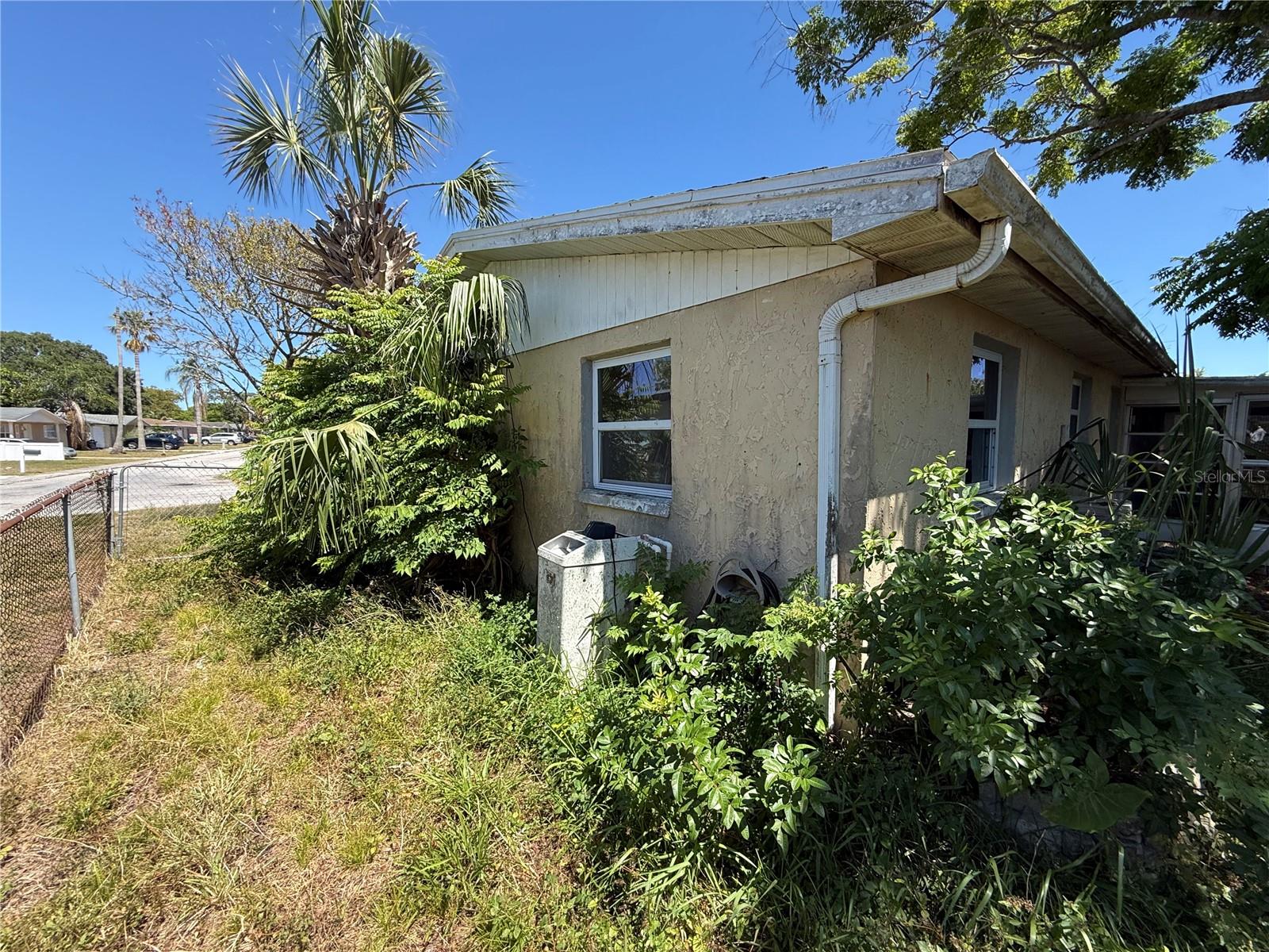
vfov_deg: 85.7
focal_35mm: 14
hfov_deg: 102.1
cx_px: 634
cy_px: 476
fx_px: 513
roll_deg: +0.8
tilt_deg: -4.3
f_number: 2.2
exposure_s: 1/658
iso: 50
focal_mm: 2.22
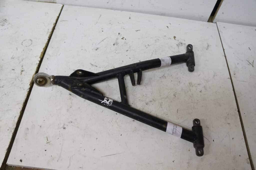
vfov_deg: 45.7
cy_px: 85
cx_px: 128
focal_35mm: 28
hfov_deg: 64.5
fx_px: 203
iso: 1600
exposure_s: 1/40
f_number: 4
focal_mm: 19
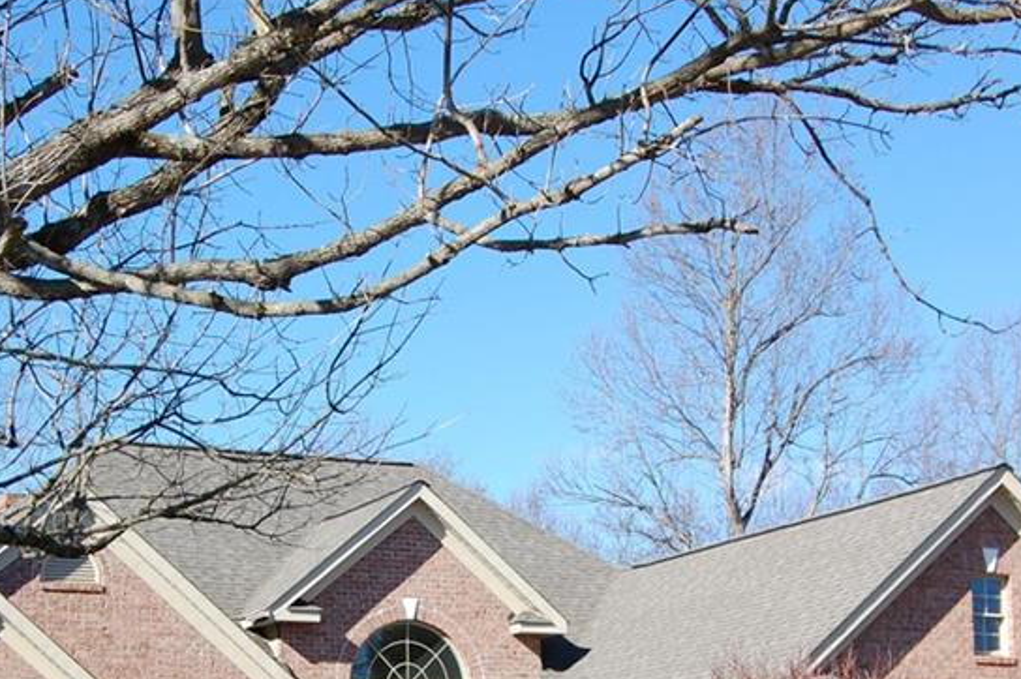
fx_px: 2239
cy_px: 615
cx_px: 411
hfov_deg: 25.6
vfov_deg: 17.0
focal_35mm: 79
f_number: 8
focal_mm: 28
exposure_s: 1/250
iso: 200
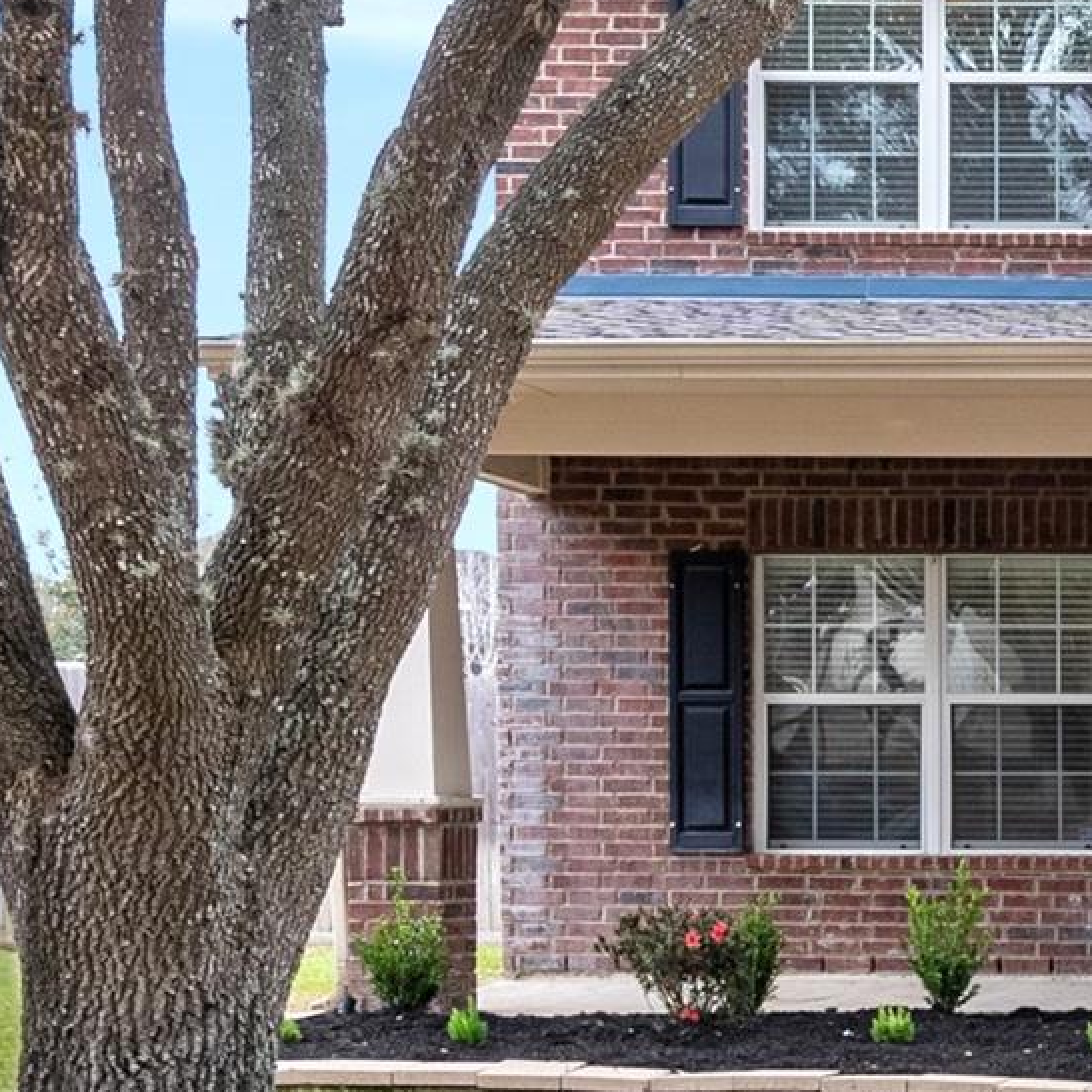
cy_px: 521
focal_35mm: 51
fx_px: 1820
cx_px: 1708
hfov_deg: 24.5
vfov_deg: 33.4
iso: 80
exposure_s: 1/50
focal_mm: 16
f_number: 8
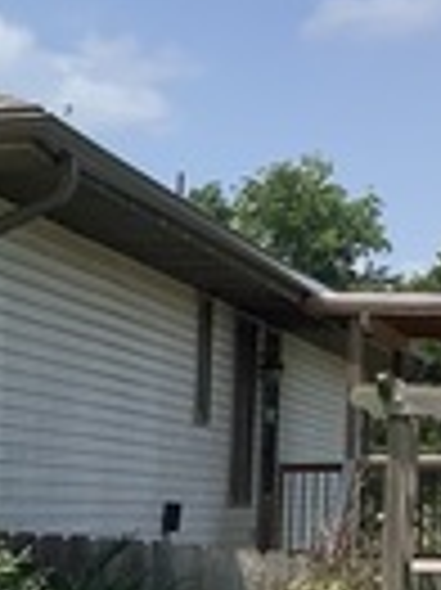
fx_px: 2688
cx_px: -540
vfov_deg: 12.2
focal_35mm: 158
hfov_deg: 8.7
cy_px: 750
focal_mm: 3.3
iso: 25
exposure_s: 1/1404
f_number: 2.4
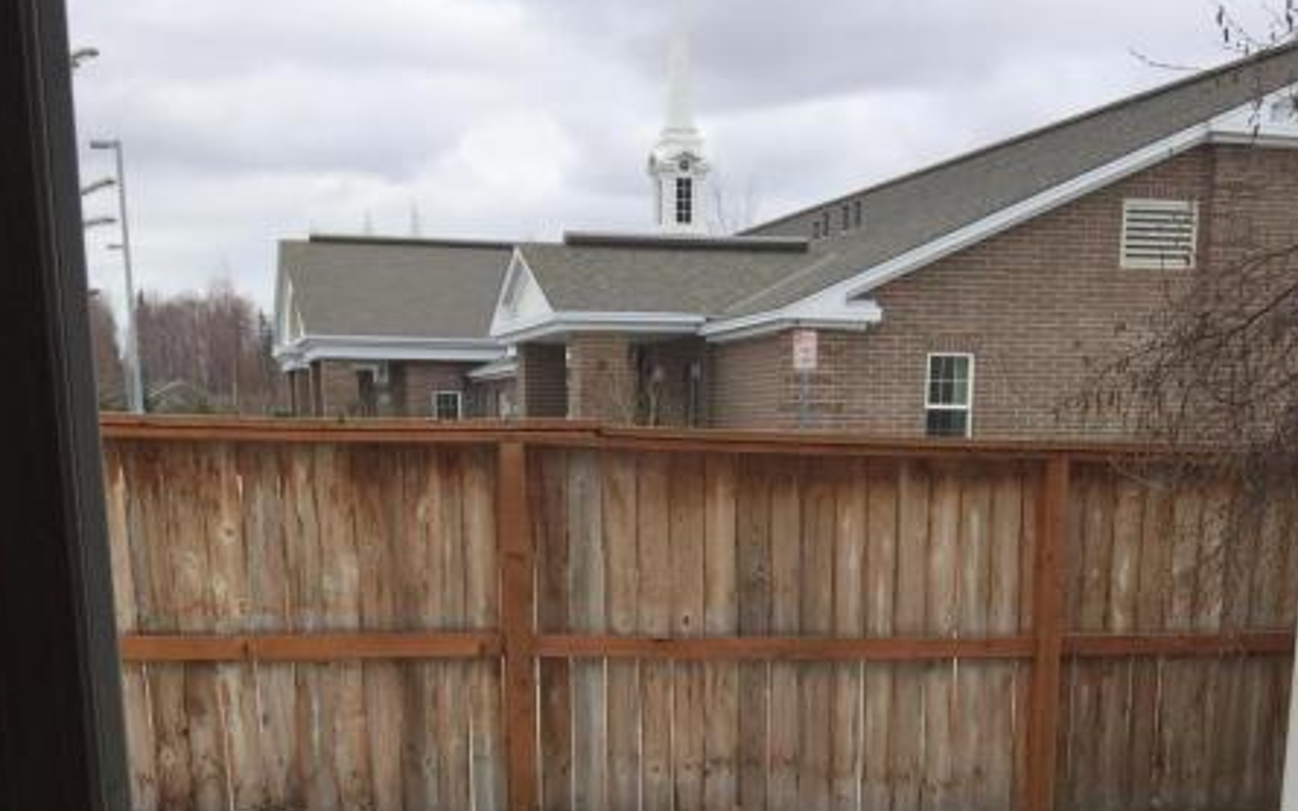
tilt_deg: -15.7
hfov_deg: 38.2
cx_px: 706
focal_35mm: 53
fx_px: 1875
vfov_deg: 22.2
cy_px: 1012
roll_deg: -0.4
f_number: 2.2
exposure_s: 1/1014
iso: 32
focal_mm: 4.15
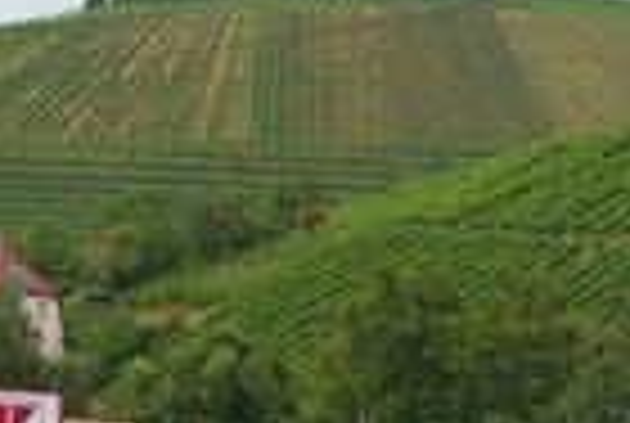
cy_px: 497
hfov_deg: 9.6
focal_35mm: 211
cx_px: 682
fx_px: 3700
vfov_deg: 6.5
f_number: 5
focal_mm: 11.8
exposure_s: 1/250
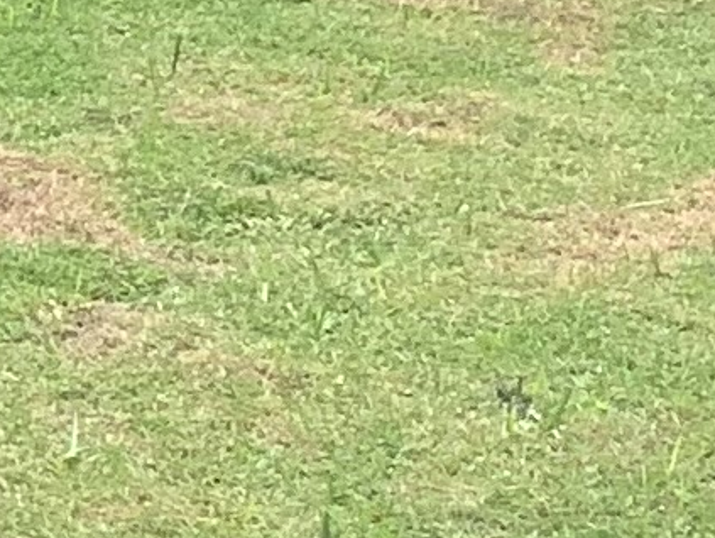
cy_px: -567
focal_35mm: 239
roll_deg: -1.2
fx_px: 4941
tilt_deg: -12.7
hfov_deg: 6.9
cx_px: -1886
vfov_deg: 6.1
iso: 25
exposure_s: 1/241
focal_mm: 3.3
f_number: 2.4
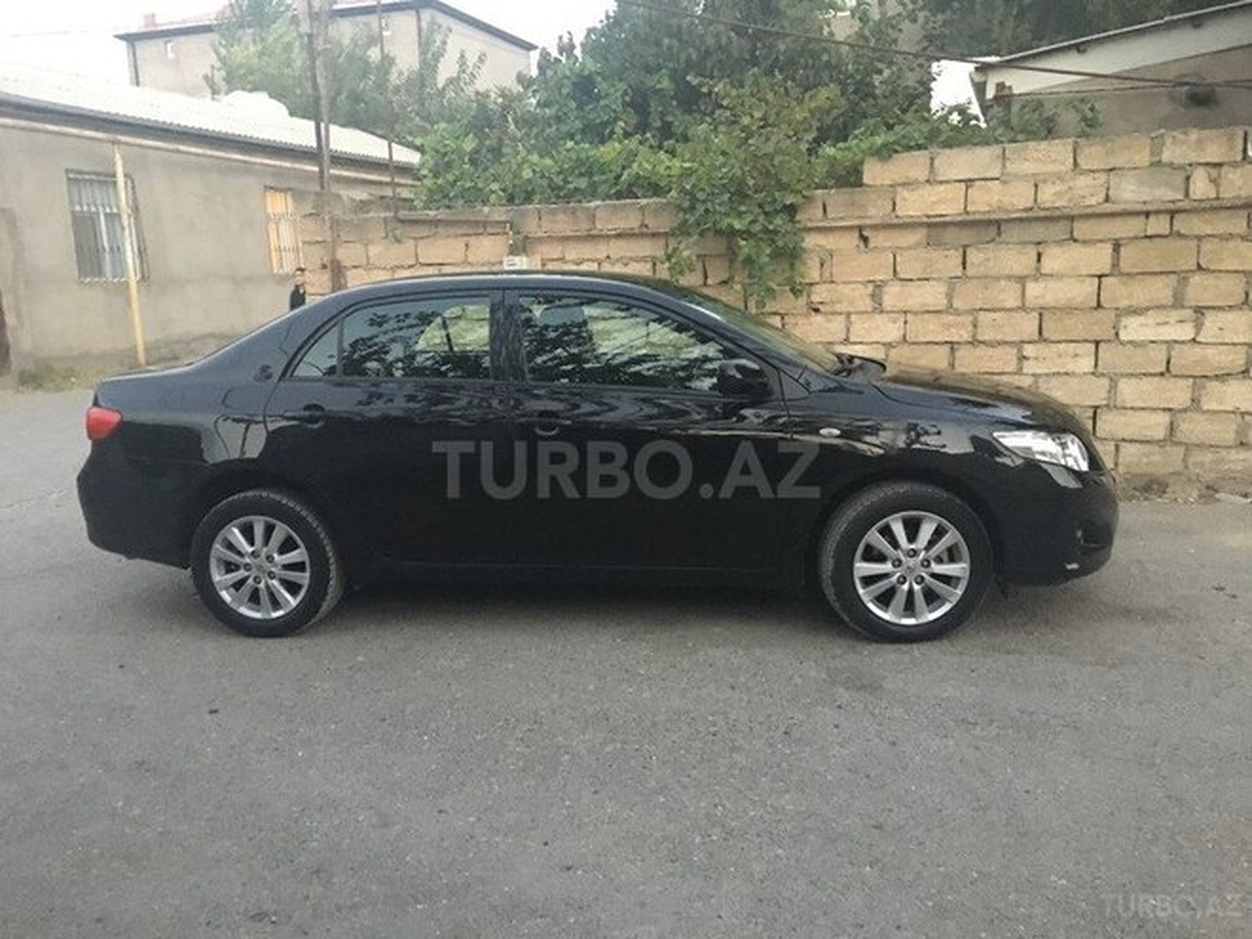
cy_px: 470
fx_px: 1049
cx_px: 626
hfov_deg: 61.7
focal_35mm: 29
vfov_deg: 48.2
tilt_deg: -12.4
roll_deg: +1.7
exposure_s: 1/17
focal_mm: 4.15
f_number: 2.2
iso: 320
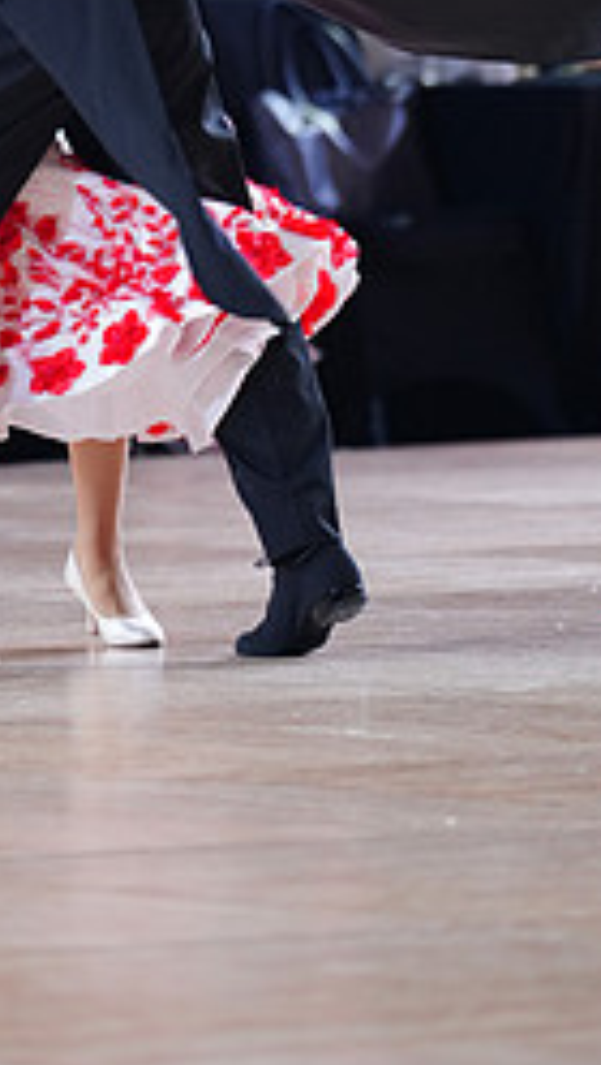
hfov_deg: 2.5
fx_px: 13844
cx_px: 191
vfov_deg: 4.4
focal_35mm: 490
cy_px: -146
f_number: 2.8
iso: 1000
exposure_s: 1/500
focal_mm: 200
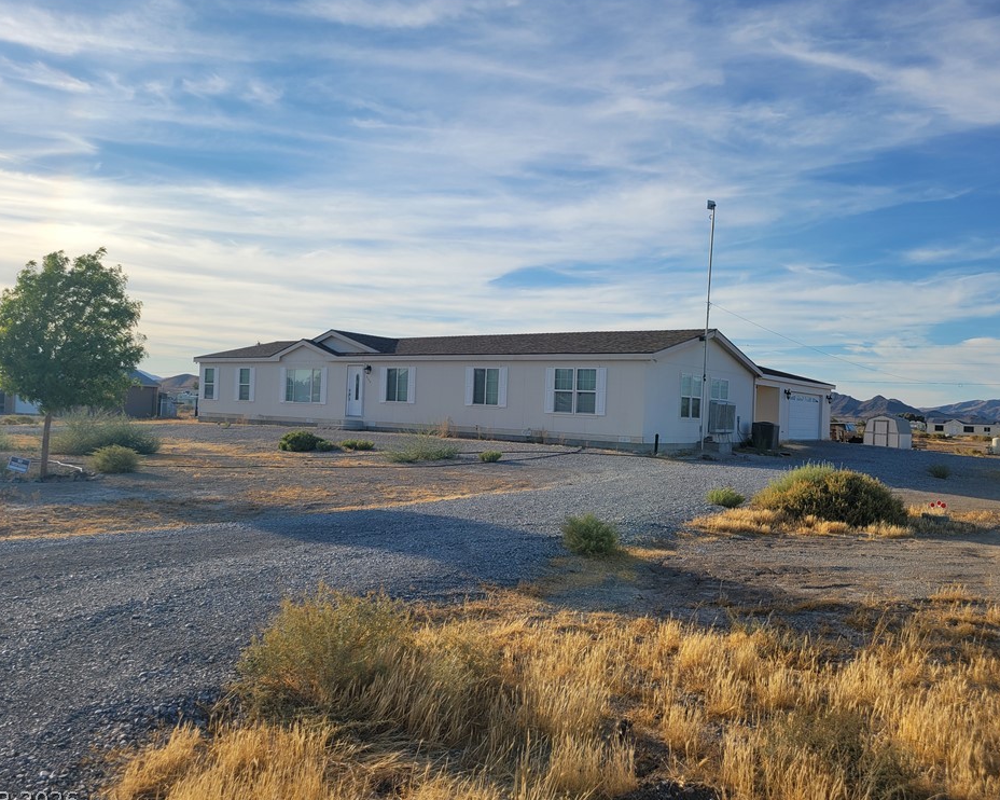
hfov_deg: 62.2
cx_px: 513
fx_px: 829
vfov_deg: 51.5
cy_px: 404
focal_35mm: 28
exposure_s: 1/2476
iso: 40
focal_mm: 5.4
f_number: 1.8
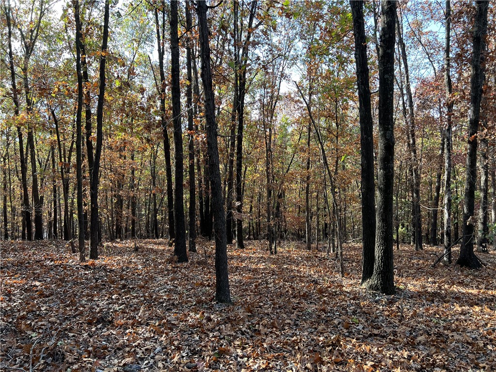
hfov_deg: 67.3
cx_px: 248
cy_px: 186
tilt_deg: -4.8
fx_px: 373
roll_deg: +2.4
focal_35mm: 26
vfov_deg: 53.1
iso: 40
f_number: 1.5
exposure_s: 1/276
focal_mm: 5.7
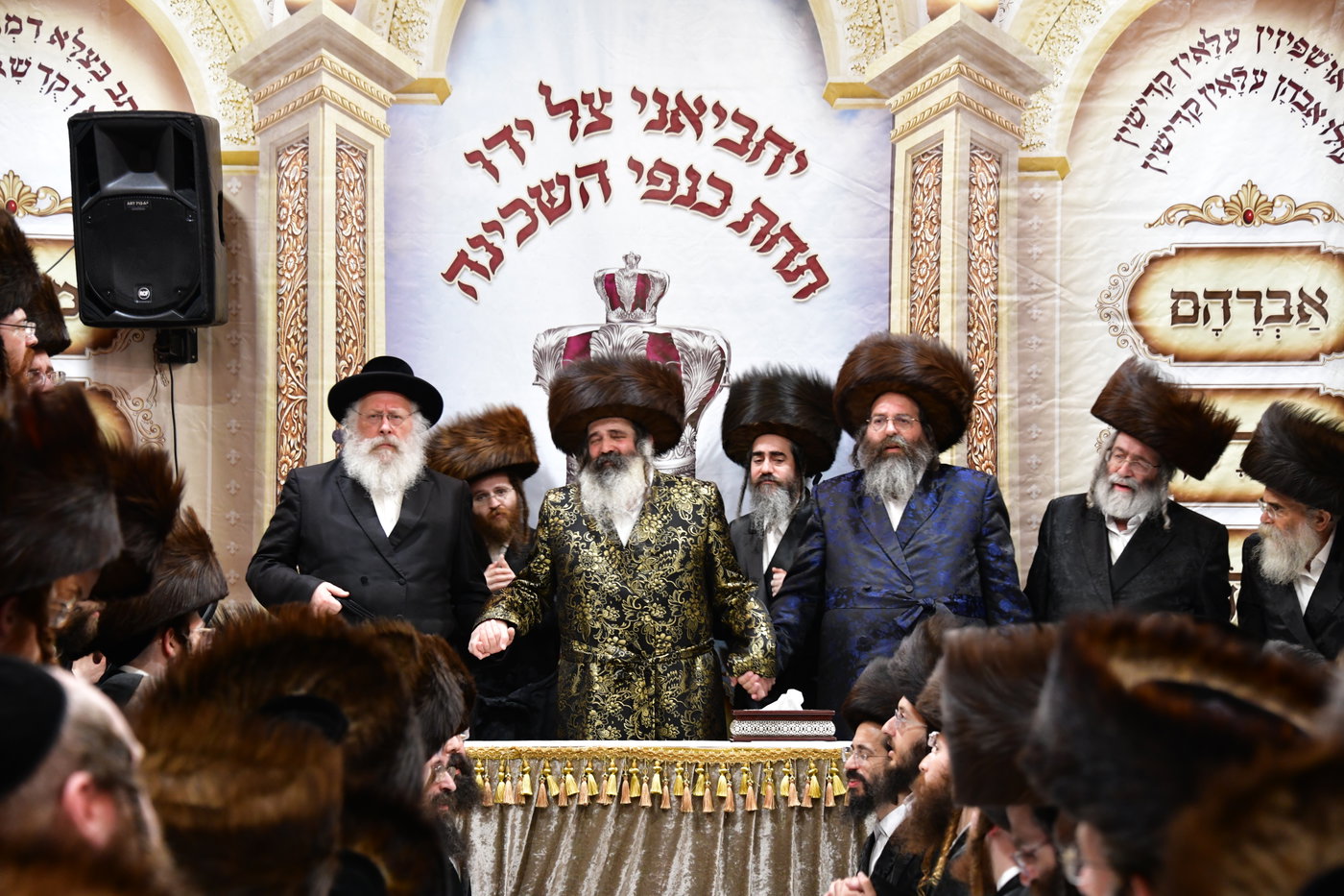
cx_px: 672
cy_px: 448
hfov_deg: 22.1
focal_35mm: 92
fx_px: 3434
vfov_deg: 14.9
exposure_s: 1/100
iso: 2000
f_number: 5.6
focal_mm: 92
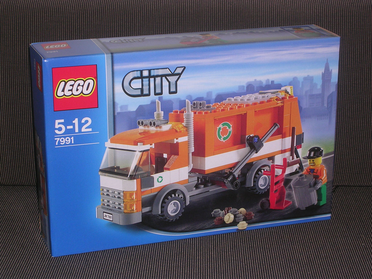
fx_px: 1021
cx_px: 186
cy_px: 140
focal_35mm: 95
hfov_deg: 20.7
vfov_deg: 15.6
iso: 50
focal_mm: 14.5
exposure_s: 1/60.1
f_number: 4.4
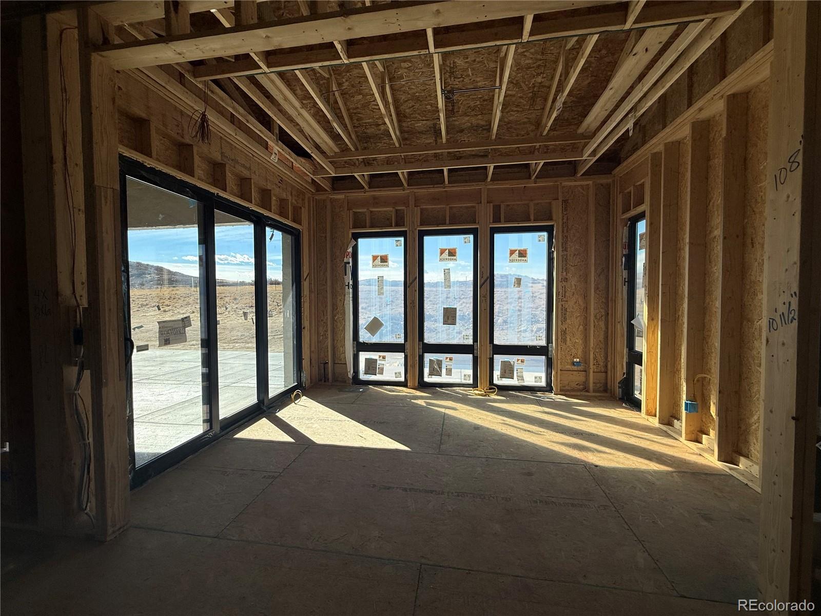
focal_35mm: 14
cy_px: 308
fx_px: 332
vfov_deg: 85.7
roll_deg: +0.0
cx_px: 410
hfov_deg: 102.1
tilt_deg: -2.3
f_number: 2.2
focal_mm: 2.22
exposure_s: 1/1285
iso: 50
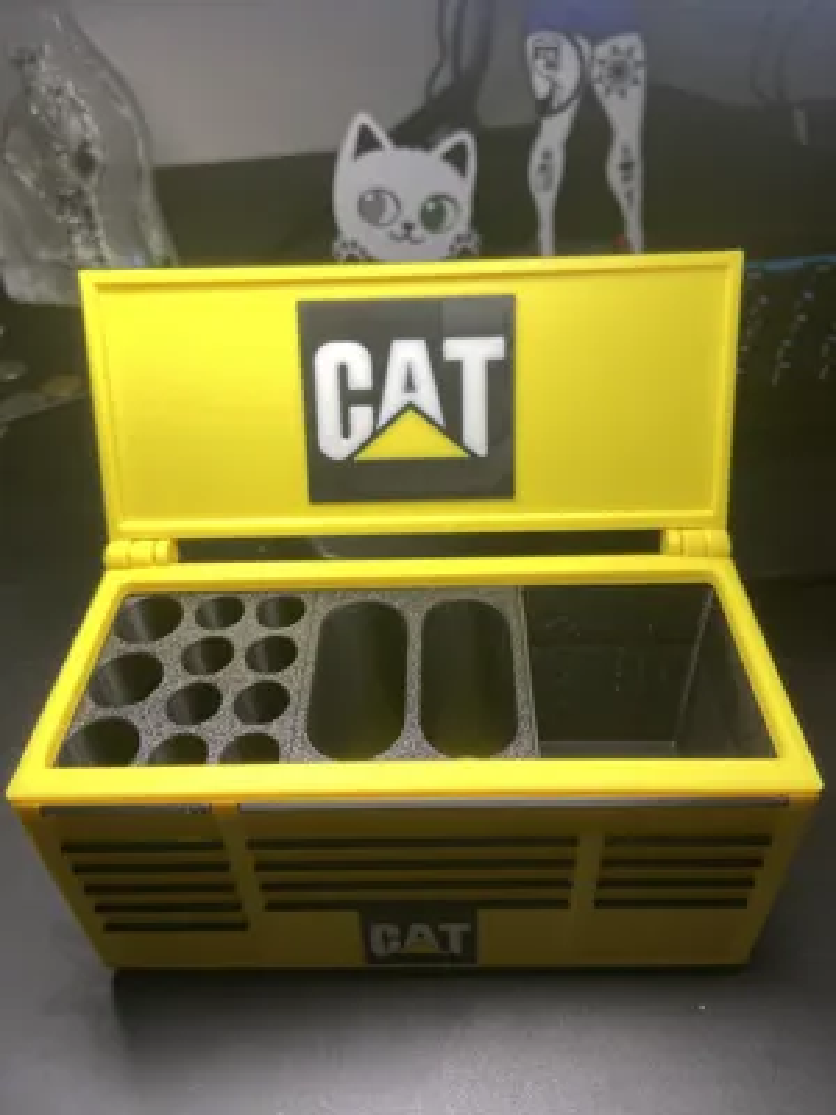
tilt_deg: -39.7
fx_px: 837
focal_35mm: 26
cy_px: 558
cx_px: 418
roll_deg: +3.4
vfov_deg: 67.3
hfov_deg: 53.1
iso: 32
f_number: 1.8
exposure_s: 1/120
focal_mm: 4.25
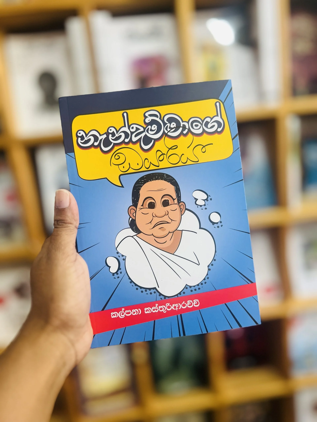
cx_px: 158
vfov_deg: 67.3
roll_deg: +7.9
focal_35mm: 26
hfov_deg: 53.1
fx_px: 317
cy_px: 211
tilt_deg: -12.6
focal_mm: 5.7
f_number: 1.5
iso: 200
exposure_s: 1/60
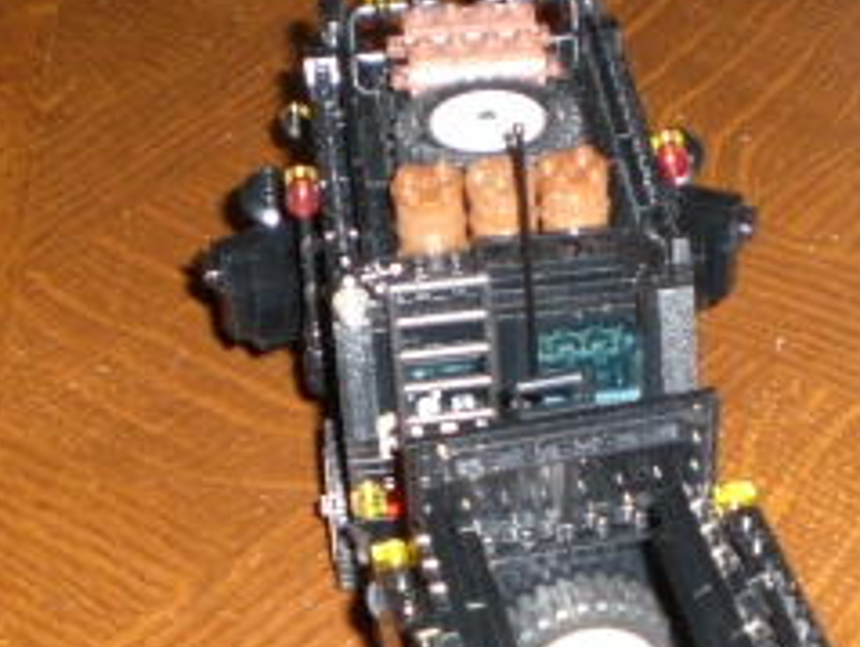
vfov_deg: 14.1
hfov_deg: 19.2
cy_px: 755
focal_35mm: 102
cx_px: 463
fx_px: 2537
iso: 200
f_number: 3.1
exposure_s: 1/60
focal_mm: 6.3
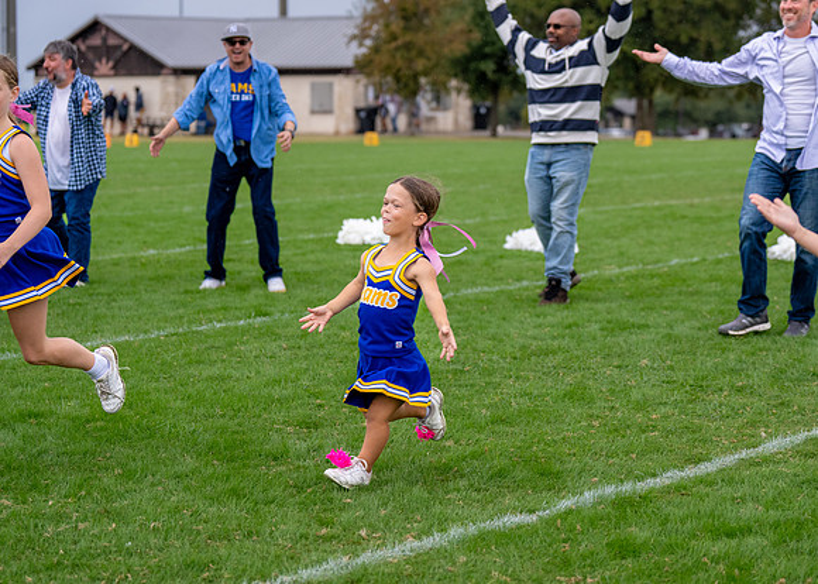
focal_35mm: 96
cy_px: 212
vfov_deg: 15.0
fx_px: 2218
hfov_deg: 20.8
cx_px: 513
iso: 500
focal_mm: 70
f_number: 2.8
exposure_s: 1/1600
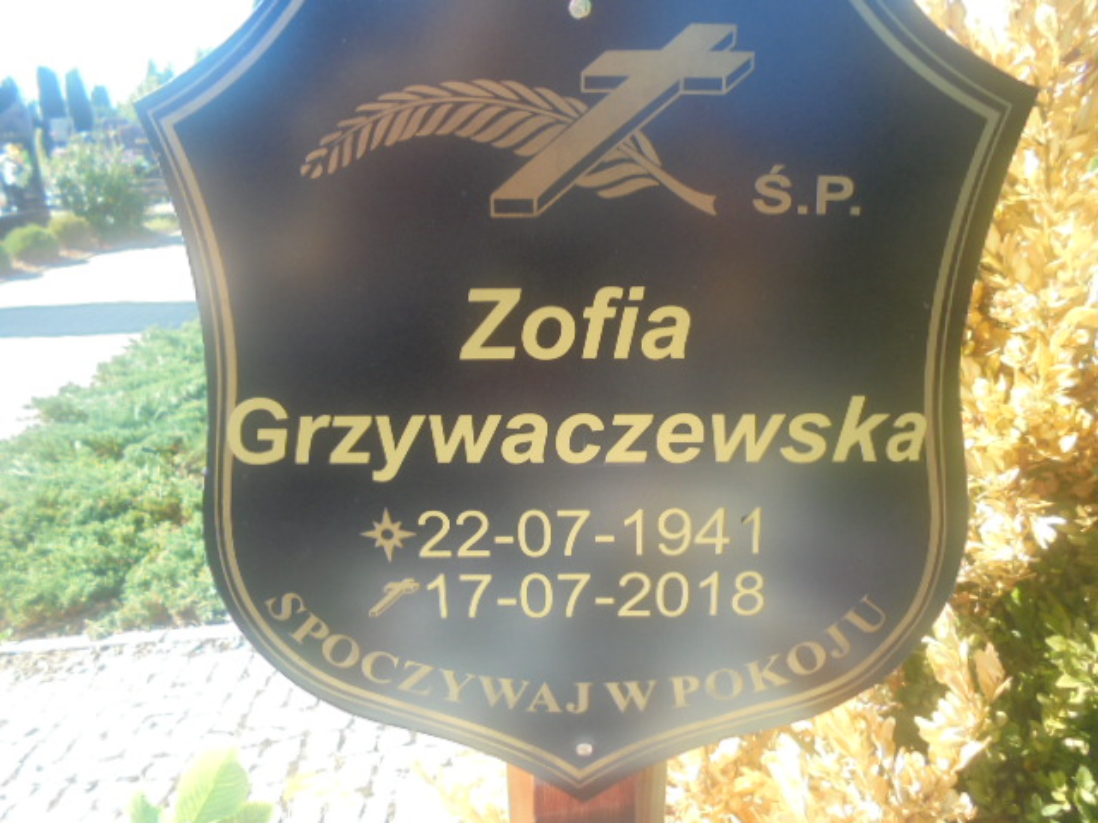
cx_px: 549
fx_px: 825
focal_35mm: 26
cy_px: 412
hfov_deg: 67.3
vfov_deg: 53.1
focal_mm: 4.6
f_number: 3.5
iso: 100
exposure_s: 1/125
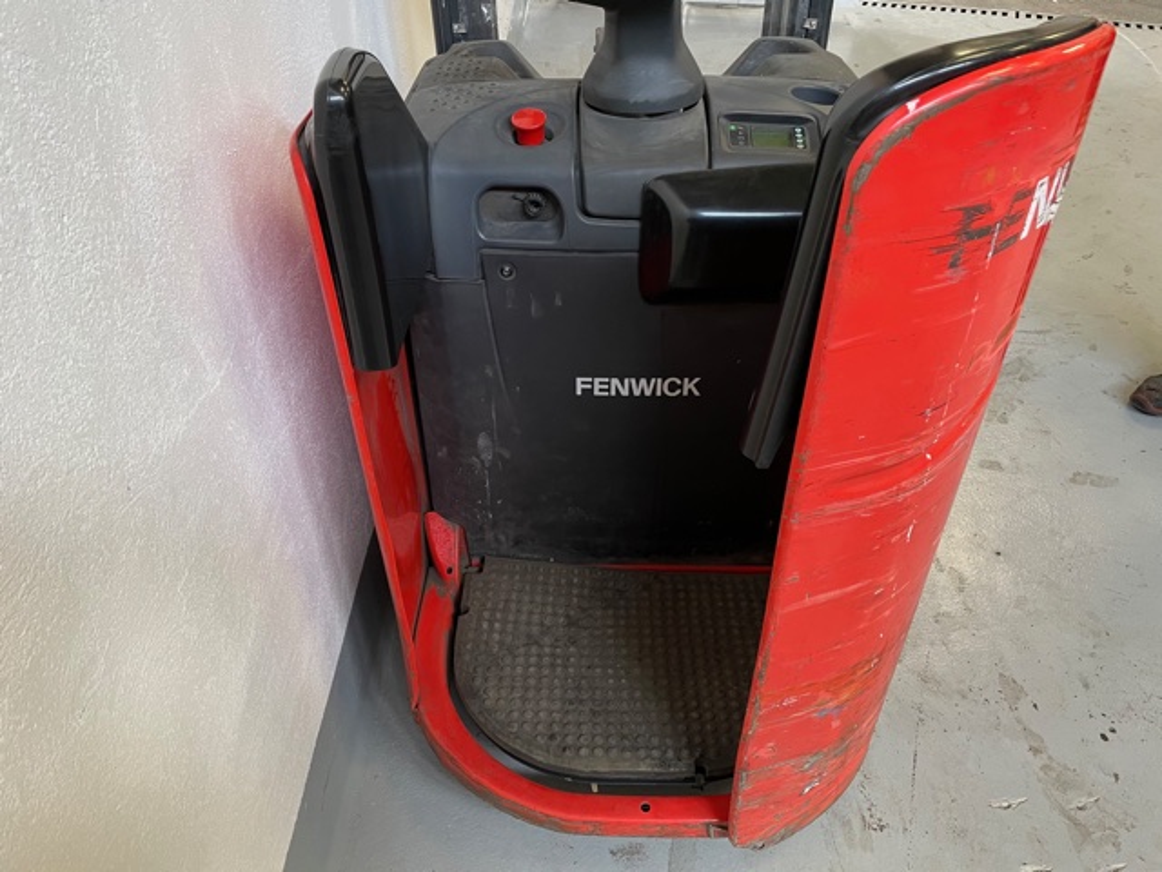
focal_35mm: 26
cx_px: 581
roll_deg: +0.2
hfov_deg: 67.3
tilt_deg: -38.4
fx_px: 873
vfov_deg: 53.1
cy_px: 436
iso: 160
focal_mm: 4.2
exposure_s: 1/60
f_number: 1.6
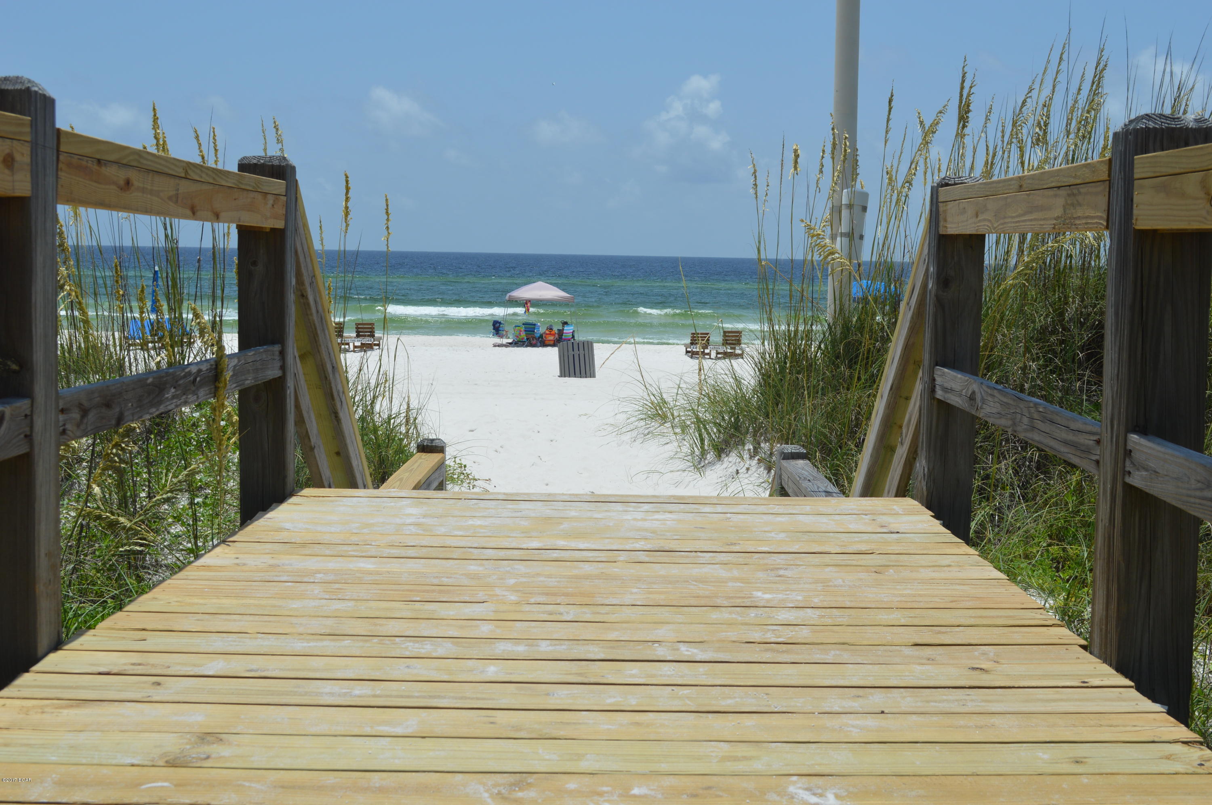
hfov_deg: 43.6
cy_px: 402
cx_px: 606
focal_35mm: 45
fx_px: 1513
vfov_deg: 29.8
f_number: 9
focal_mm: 30
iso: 100
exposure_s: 1/320
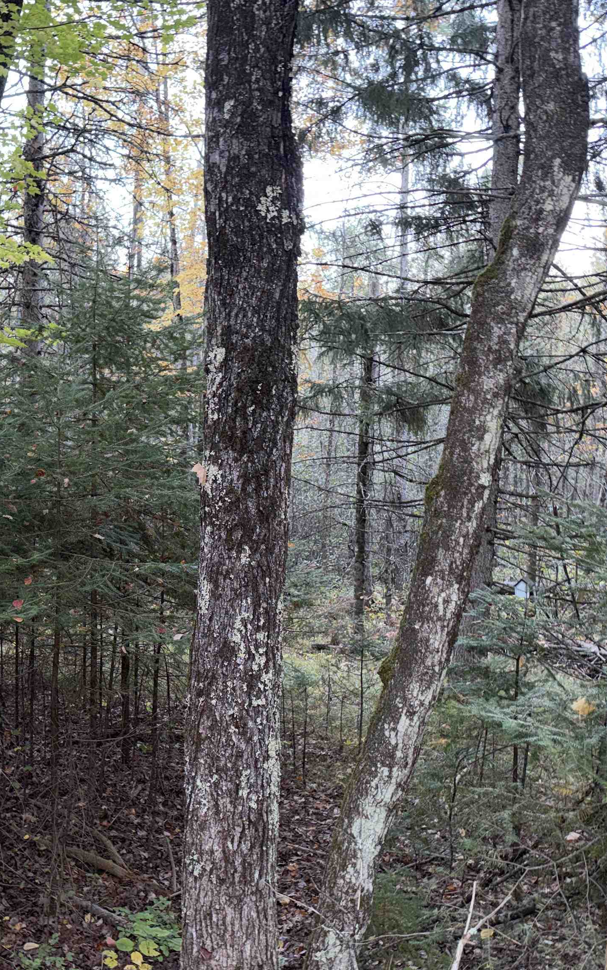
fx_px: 900
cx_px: 119
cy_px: 485
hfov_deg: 36.0
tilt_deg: -4.1
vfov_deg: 56.7
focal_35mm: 34
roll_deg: +0.4
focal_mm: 6.76
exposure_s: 1/16
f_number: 1.78
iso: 64
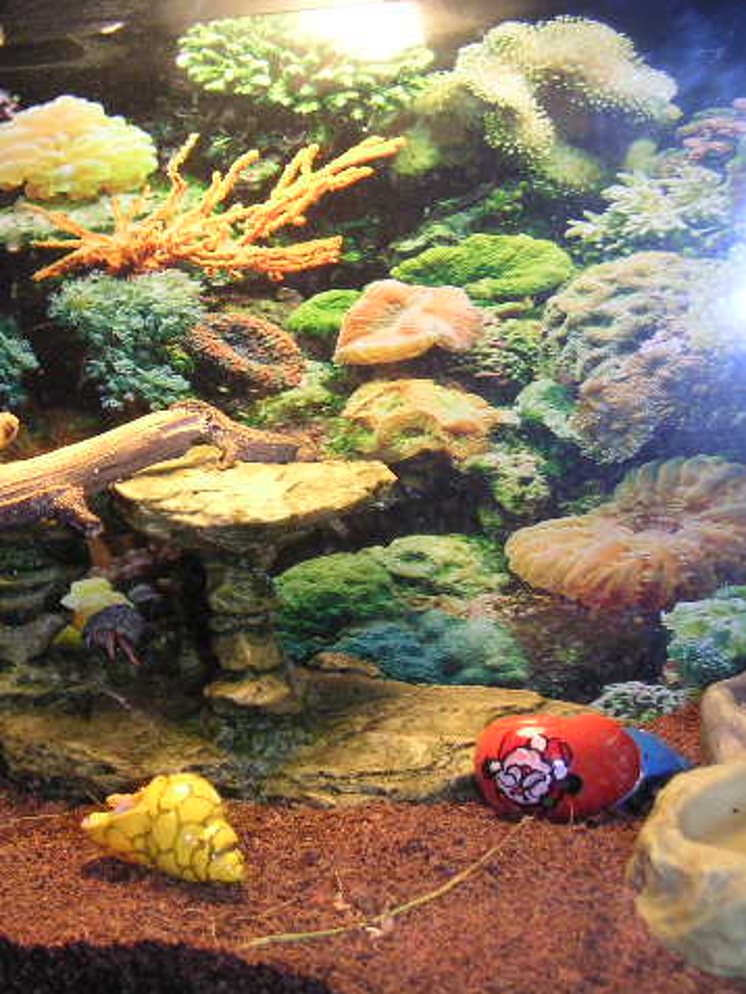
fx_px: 1465
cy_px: 498
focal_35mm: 51
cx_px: 200
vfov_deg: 37.5
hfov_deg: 28.2
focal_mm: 6
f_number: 2.8
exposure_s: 1/45
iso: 160
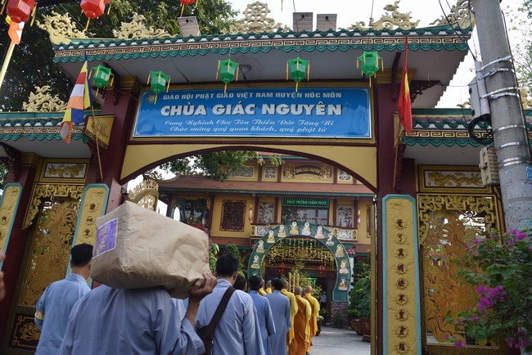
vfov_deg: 53.2
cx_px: 266
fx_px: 355
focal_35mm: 24
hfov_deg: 73.7
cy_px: 178
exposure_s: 1/200
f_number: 7.1
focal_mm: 24
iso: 400
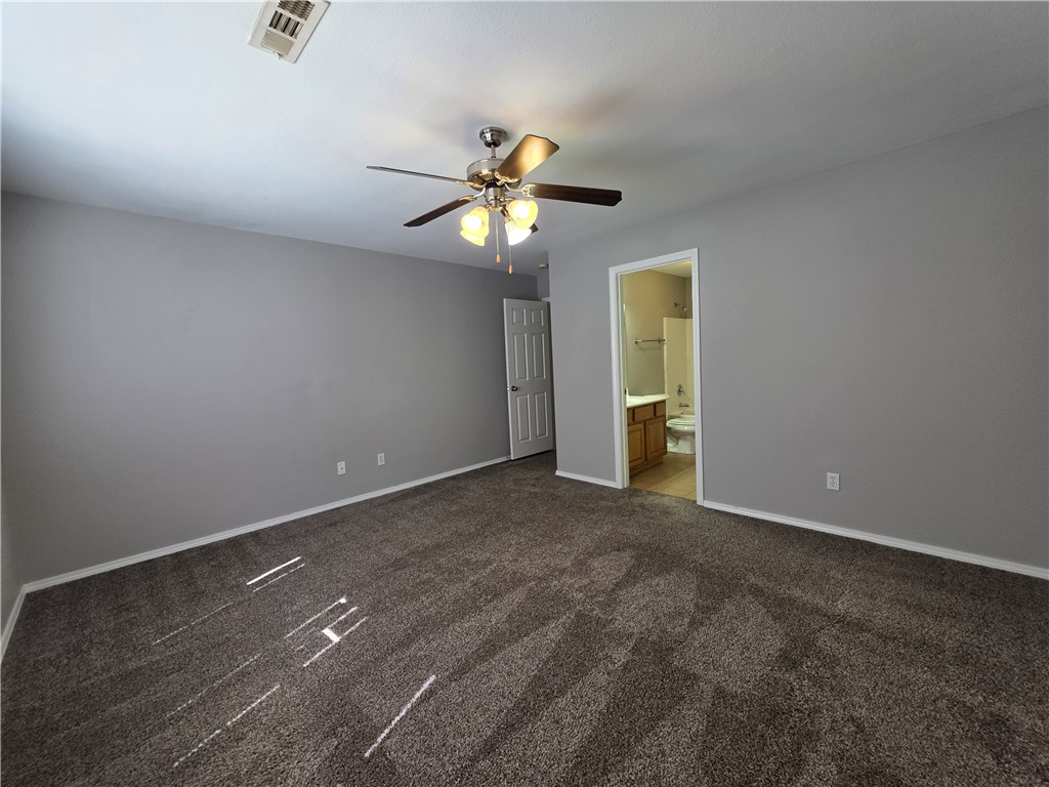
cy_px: 394
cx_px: 524
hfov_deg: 106.2
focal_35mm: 13
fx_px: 394
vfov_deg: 89.9
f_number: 1.9
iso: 80
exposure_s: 1/120
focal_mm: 2.2
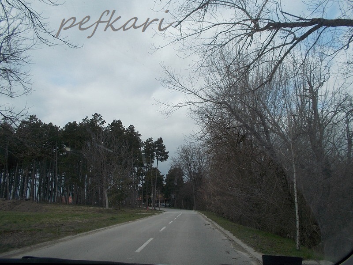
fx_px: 296
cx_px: 176
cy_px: 132
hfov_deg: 61.7
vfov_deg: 48.2
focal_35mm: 29
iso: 80
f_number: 3.3
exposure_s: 1/640
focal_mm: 4.1
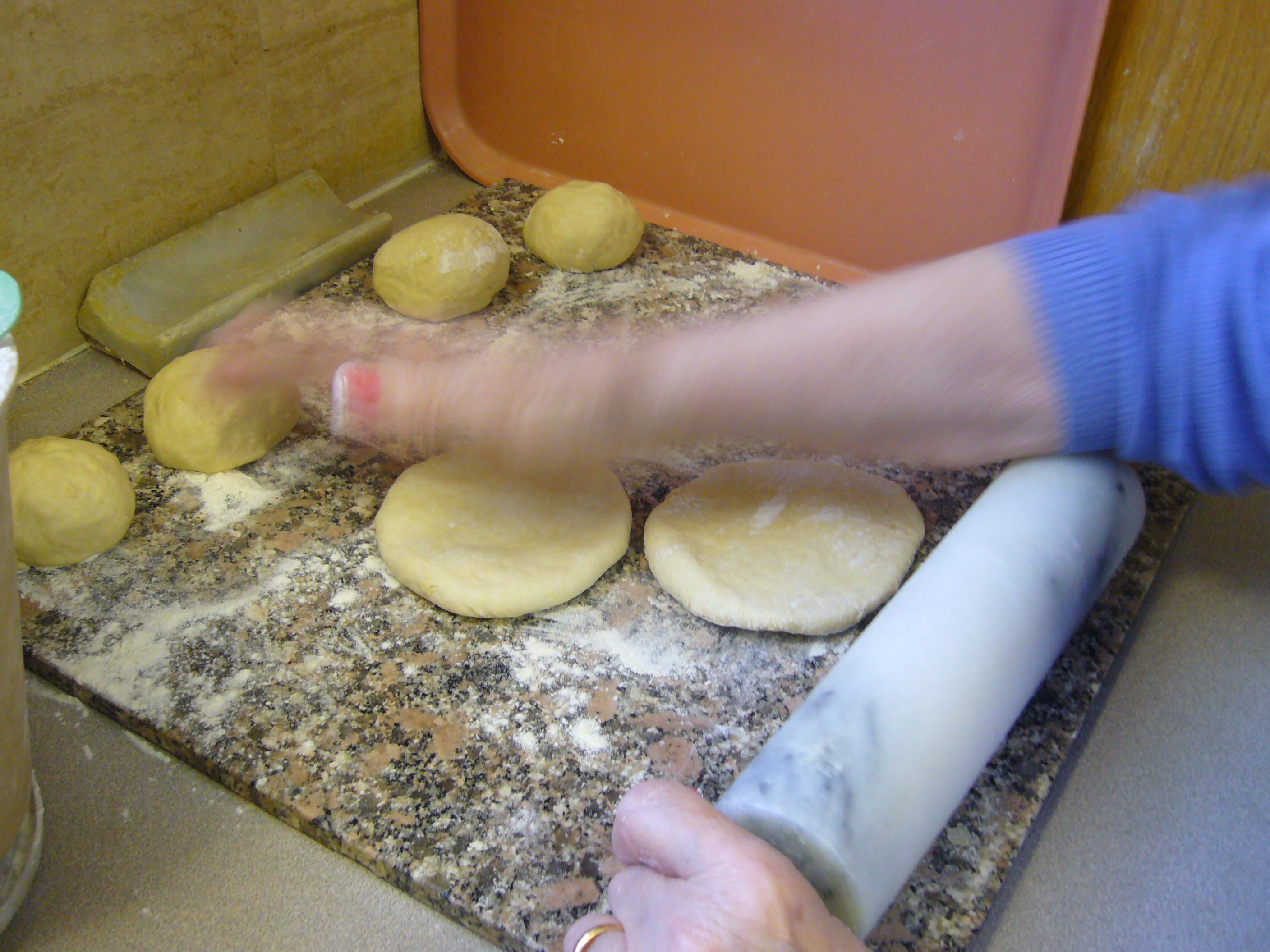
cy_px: 476
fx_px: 1468
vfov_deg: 36.0
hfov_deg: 46.8
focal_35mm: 40
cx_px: 635
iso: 200
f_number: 3
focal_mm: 6.6
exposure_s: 1/20
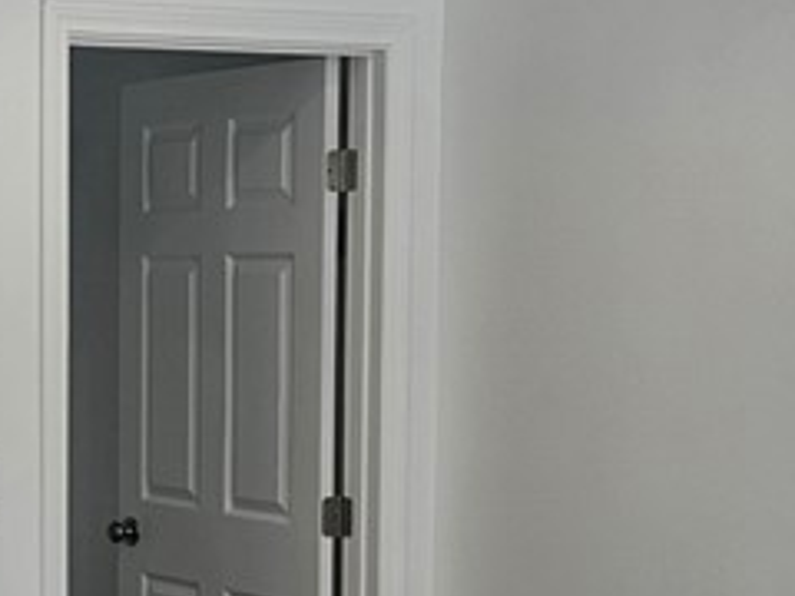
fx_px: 2251
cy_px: 464
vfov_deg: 15.0
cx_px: -209
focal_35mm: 98
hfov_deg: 18.7
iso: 40
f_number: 1.8
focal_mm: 5.4
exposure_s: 1/120
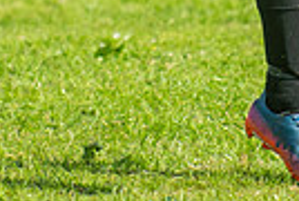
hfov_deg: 1.2
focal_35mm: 1681
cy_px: -275
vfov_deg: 0.8
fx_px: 13993
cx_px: 204
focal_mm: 200
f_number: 3.2
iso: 250
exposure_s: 1/3200
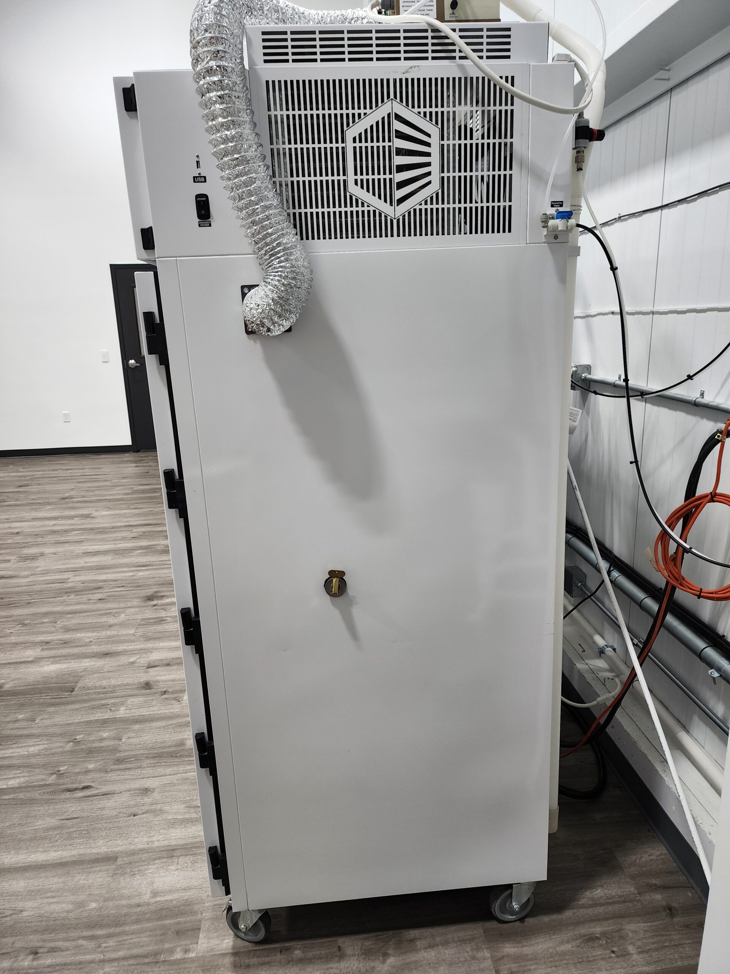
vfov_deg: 73.9
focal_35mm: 23
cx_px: 365
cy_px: 487
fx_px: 647
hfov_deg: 58.9
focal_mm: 6.4
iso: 160
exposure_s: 1/180
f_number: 1.8
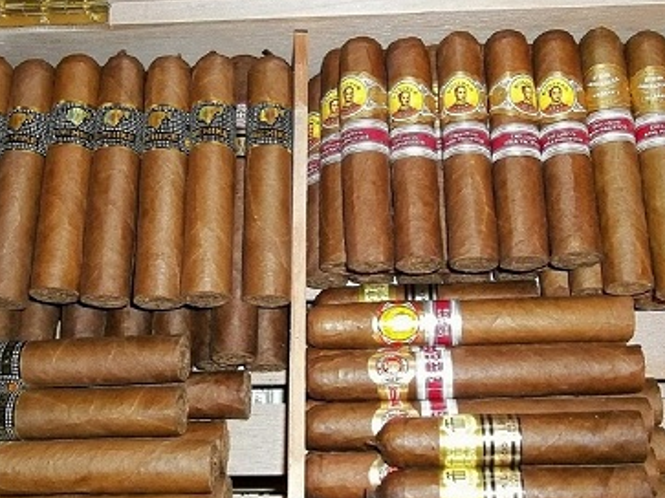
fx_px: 864
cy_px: 224
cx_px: 338
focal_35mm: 45
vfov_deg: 32.1
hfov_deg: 42.1
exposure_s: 1/30
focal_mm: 5.7
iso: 250
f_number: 2.9
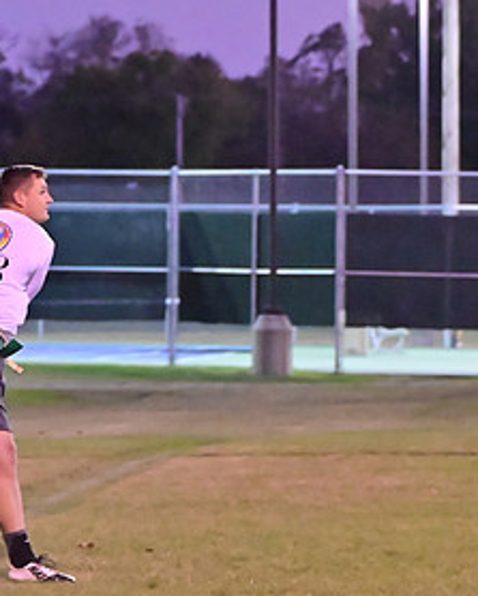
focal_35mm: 307
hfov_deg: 5.0
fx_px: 5420
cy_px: 344
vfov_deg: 6.3
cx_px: 41
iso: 6400
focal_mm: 105
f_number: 4
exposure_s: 1/400
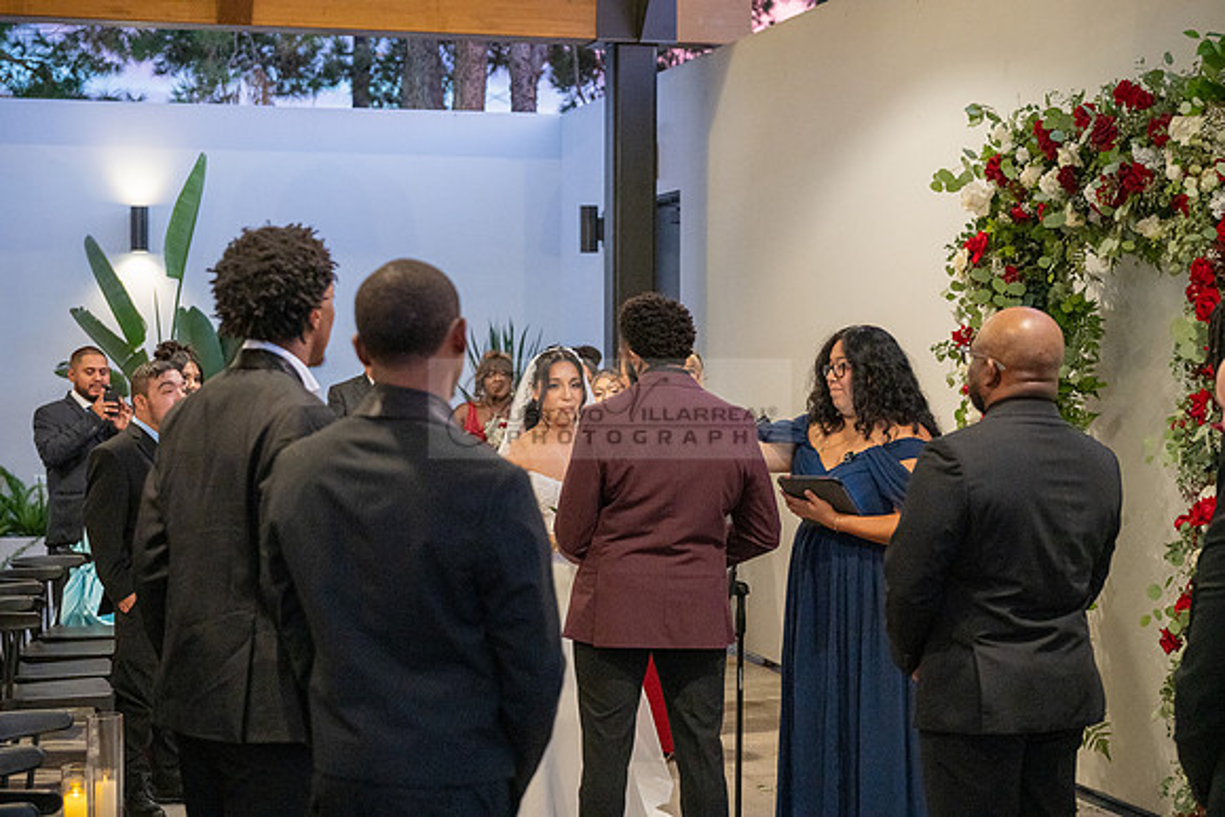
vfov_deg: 21.6
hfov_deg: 31.9
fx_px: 2144
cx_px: 612
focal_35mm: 63
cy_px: 408
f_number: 4
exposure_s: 1/200
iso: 2500
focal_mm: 63
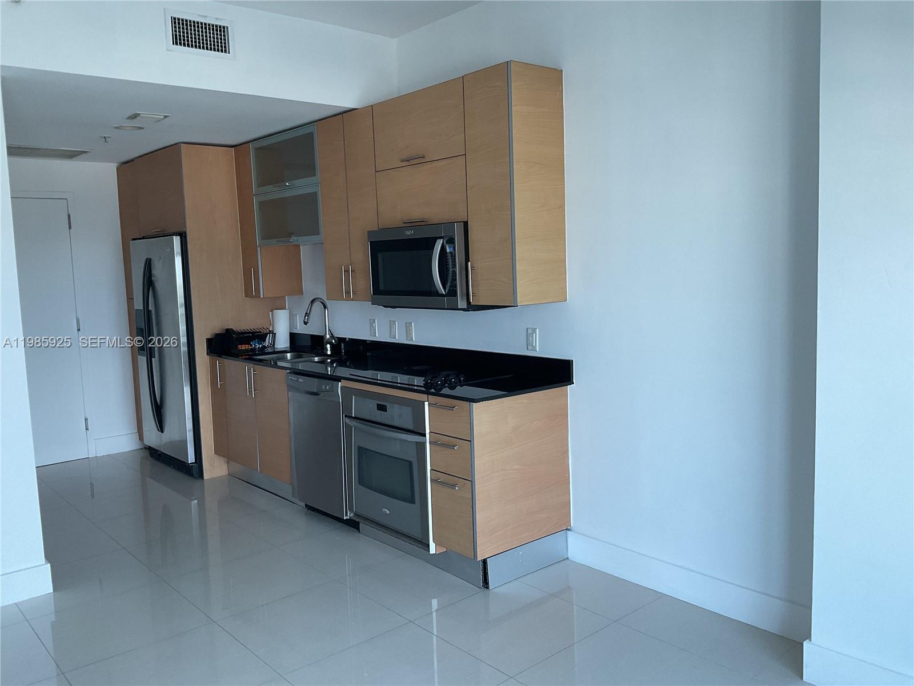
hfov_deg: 61.7
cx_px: 457
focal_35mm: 29
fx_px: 766
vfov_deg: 48.2
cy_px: 343
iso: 64
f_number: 1.8
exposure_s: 1/120
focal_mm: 3
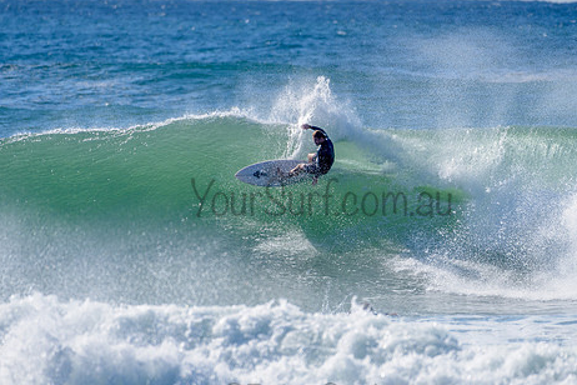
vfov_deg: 2.1
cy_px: 187
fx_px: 10273
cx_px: 324
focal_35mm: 641
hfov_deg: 3.2
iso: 160
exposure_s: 1/2000
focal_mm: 500
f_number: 5.6
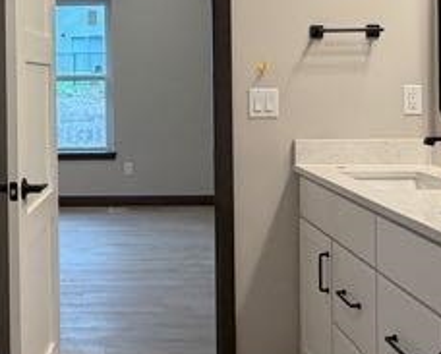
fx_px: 653
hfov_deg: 36.2
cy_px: 80
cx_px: 95
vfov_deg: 29.7
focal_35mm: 50
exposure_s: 1/120
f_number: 2.2
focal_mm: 2.22
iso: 200
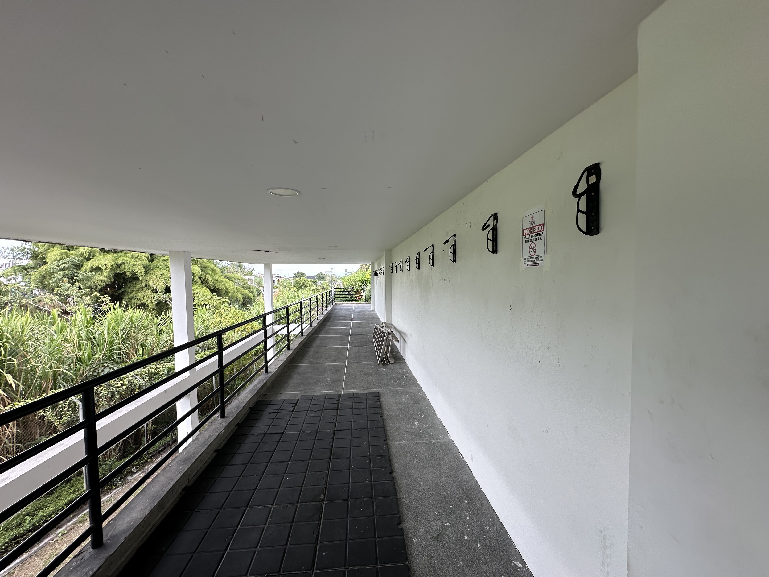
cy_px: 288
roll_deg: +0.5
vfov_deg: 85.7
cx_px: 384
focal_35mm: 14
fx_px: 311
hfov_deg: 102.1
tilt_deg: -2.4
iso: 40
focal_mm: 2.22
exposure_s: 1/203
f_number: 2.2
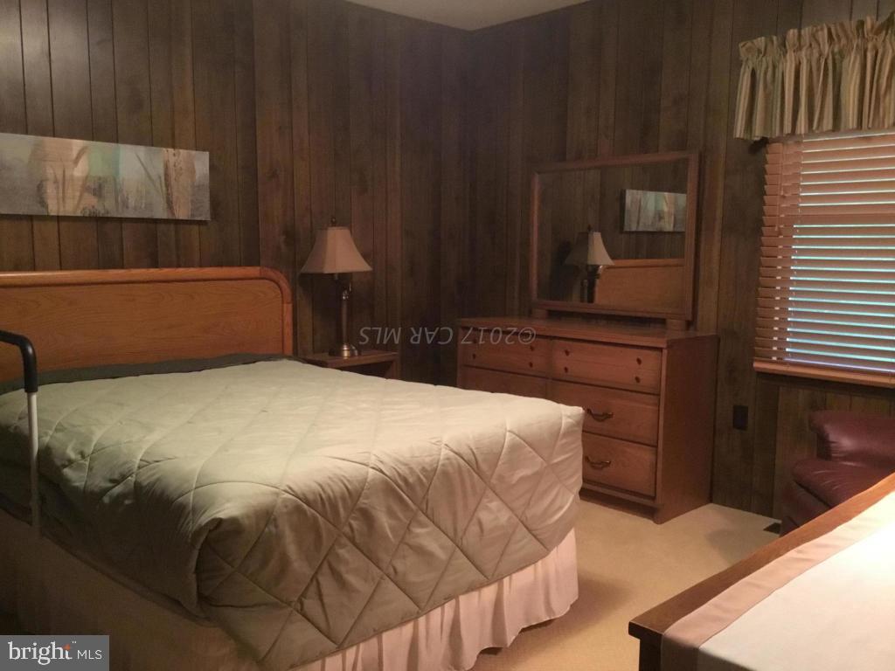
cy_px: 336
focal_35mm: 31
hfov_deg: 58.4
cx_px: 448
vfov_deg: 45.4
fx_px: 802
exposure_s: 1/15
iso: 320
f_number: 2.4
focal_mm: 3.3
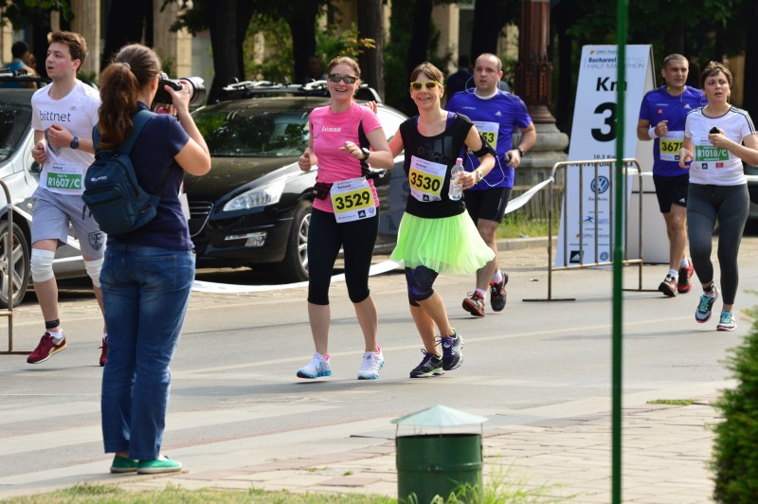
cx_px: 379
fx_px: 4733
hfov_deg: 9.2
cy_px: 252
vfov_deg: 6.1
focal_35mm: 225
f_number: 9
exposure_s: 1/1000
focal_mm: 150
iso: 800
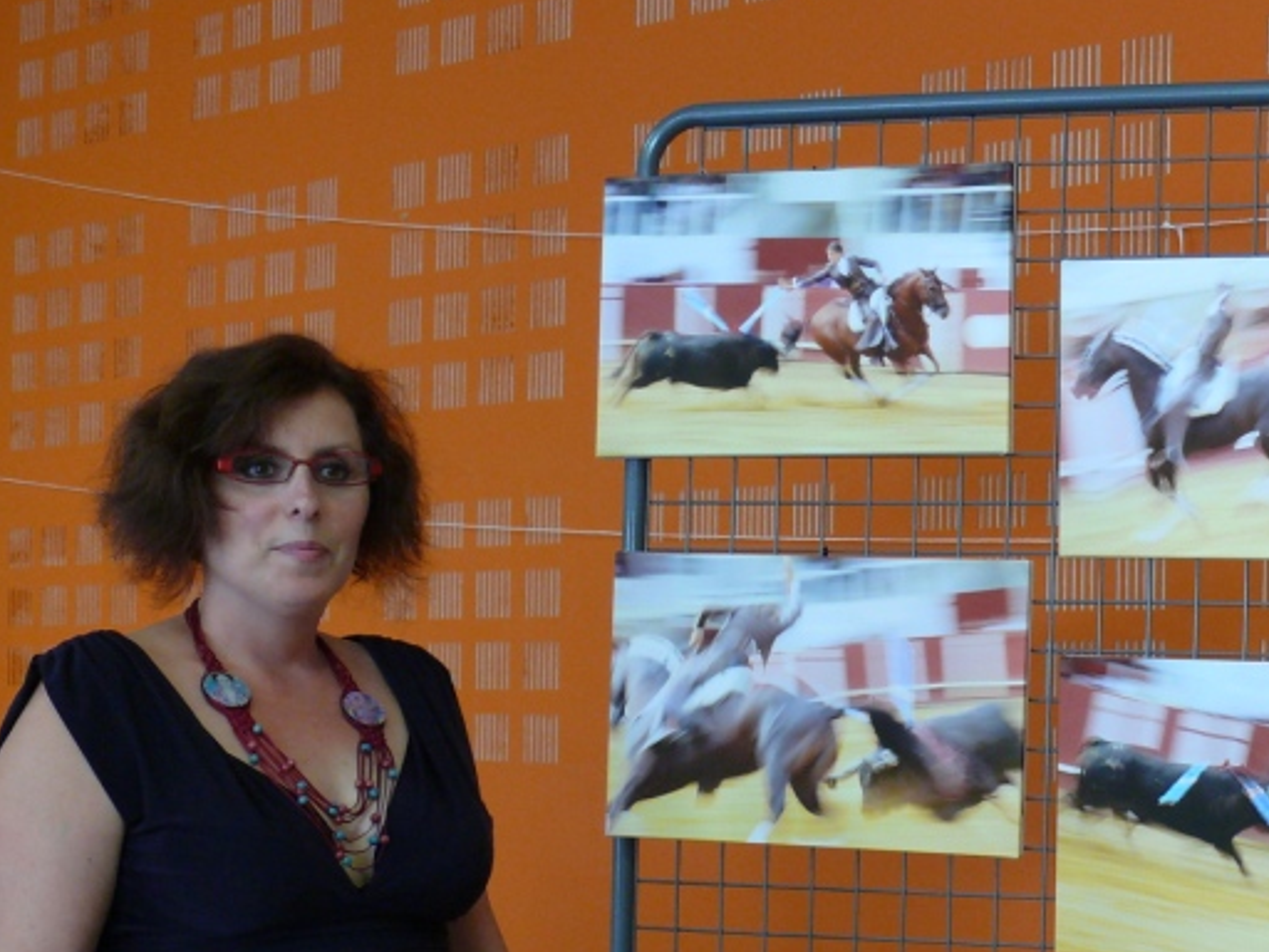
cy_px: 719
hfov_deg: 26.8
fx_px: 2566
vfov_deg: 20.8
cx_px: 1145
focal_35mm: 70
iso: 160
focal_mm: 7.4
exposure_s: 1/30
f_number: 2.8
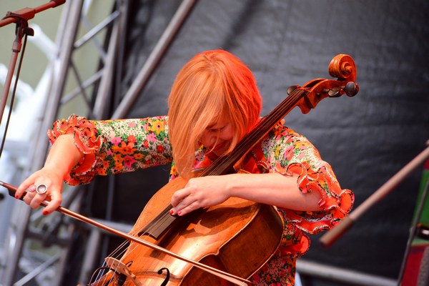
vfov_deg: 6.9
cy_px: 143
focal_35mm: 200
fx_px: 2383
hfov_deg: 10.3
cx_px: 214
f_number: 7.1
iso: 4000
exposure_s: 1/200
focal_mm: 200
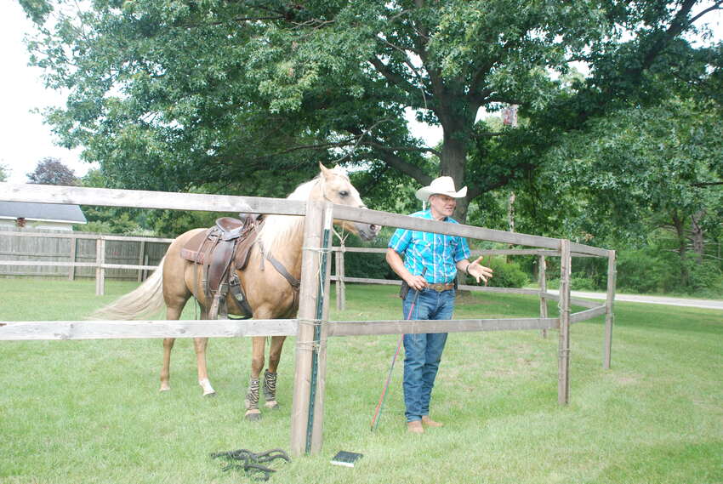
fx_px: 724
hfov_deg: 53.1
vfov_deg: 37.0
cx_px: 362
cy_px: 242
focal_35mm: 36
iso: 140
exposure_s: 1/125
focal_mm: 24
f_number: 5.6
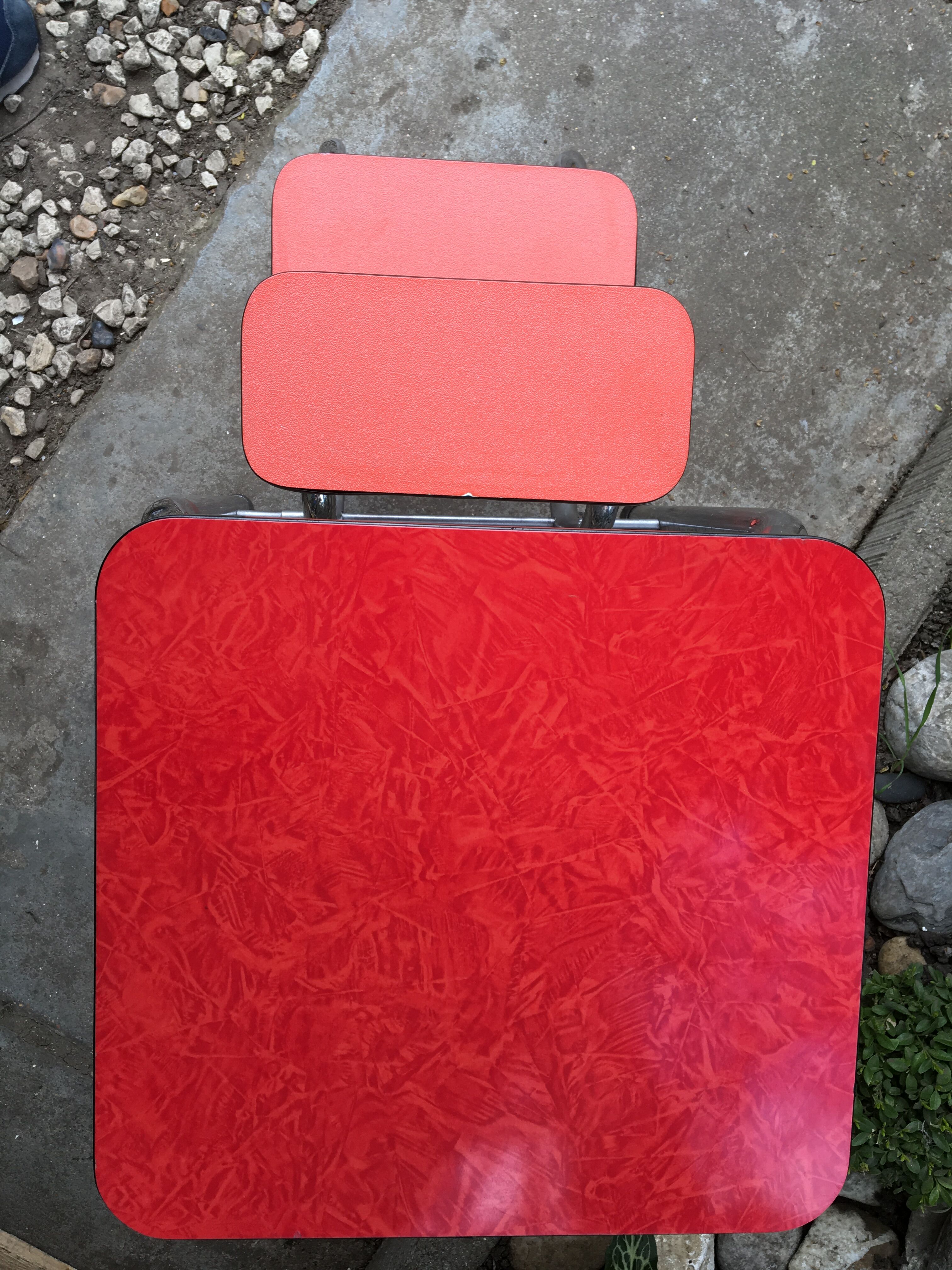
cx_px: 476
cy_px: 635
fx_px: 1063
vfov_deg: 61.7
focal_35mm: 29
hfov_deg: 48.2
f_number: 2.2
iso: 25
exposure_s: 1/104
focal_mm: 4.15
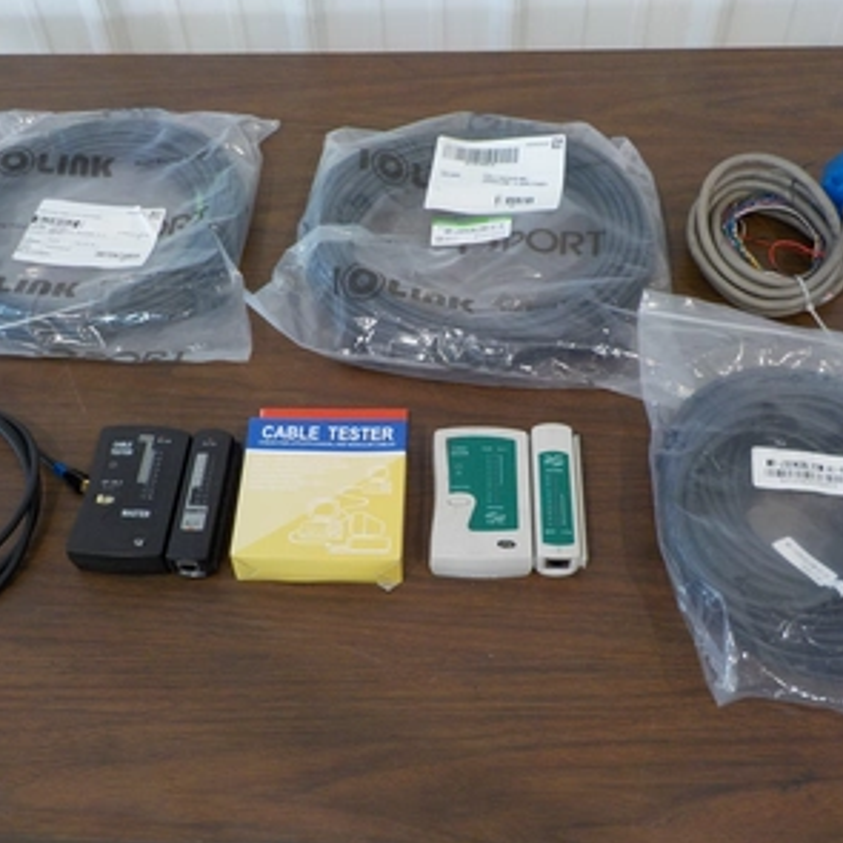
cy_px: 417
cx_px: 397
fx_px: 992
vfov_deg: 46.0
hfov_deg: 46.0
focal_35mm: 36
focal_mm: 4.1
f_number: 3.3
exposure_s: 1/30
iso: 160
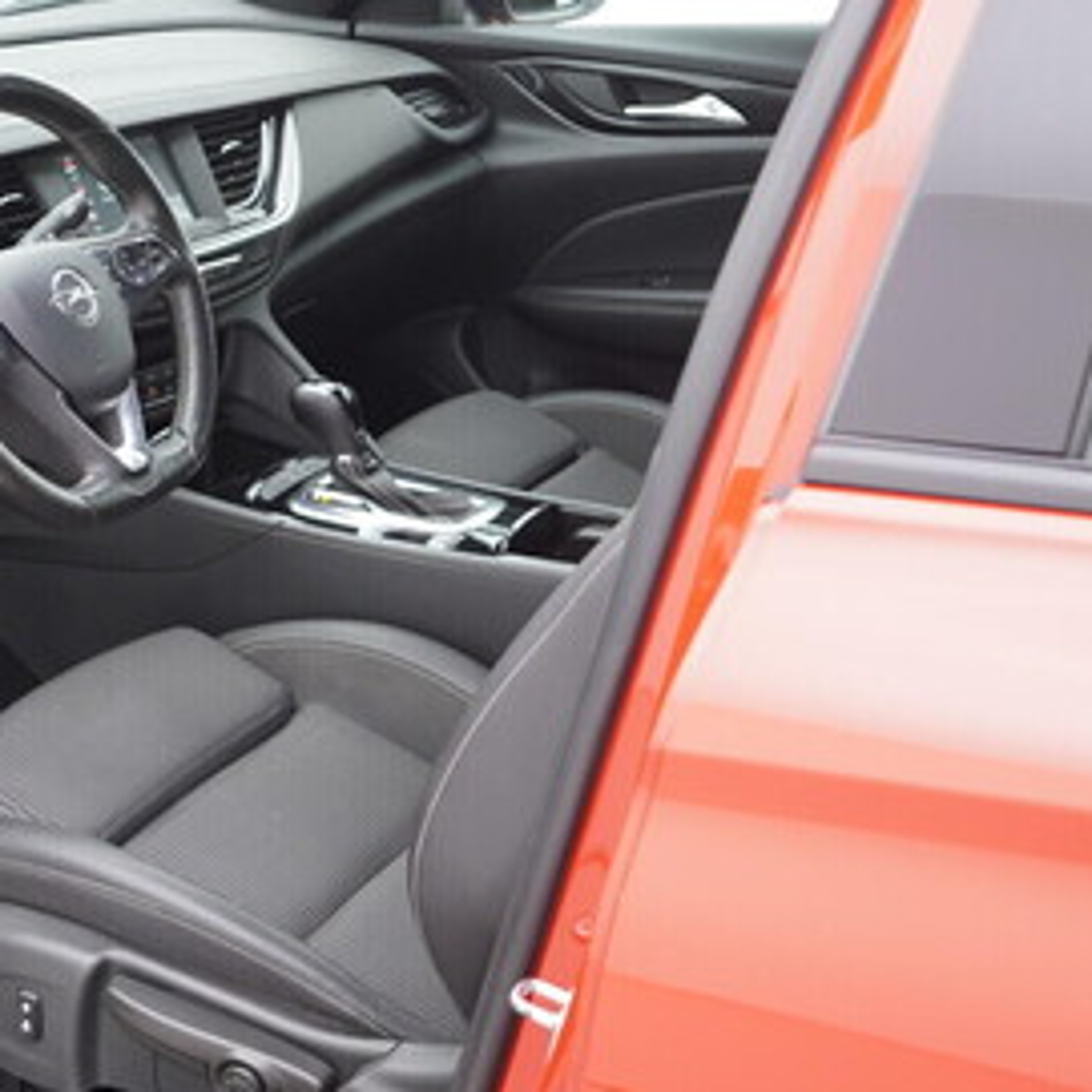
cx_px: 44
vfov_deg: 27.7
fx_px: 2213
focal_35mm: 62
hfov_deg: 26.5
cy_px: 578
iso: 200
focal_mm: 24
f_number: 2.8
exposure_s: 1/40
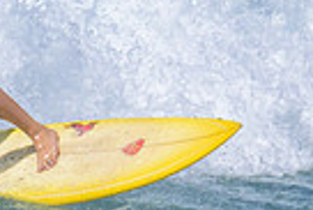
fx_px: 40219
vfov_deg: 0.3
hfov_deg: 0.4
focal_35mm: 4621
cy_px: 41
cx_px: -246
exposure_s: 1/2000
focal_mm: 800
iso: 1100
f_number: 16
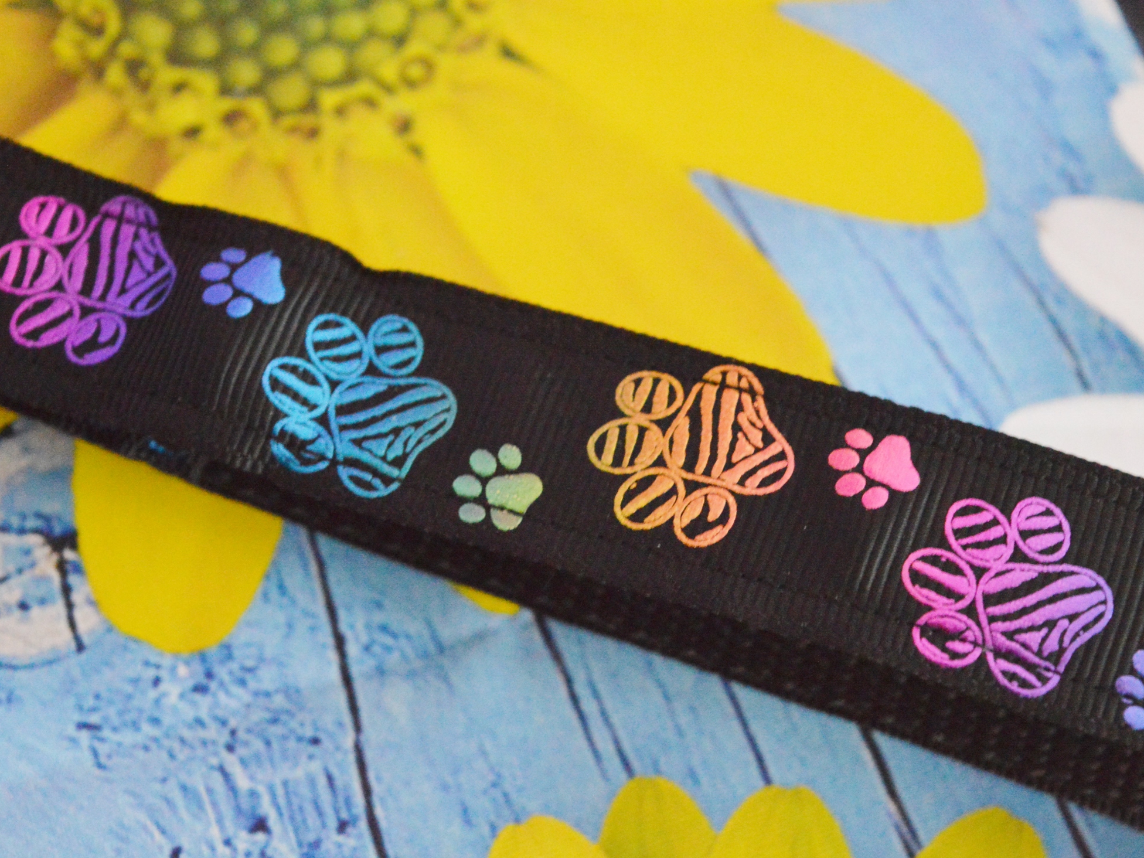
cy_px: 432
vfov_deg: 18.0
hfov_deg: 23.8
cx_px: 551
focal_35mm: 82
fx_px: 2710
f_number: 5.6
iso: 6400
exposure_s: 1/40
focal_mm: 50
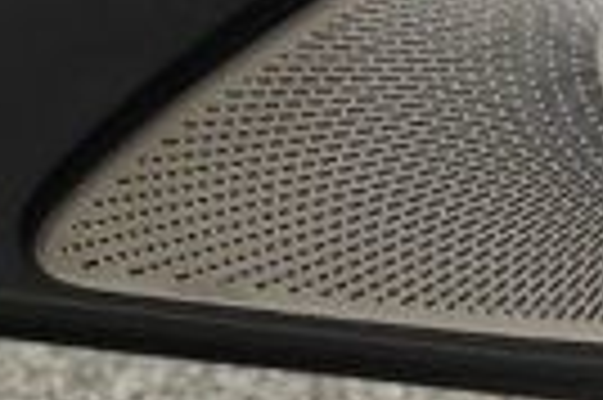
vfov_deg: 4.2
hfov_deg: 6.8
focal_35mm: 305
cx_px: 360
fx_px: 5102
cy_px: -1097
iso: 100
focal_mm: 27
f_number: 5
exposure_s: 1/160
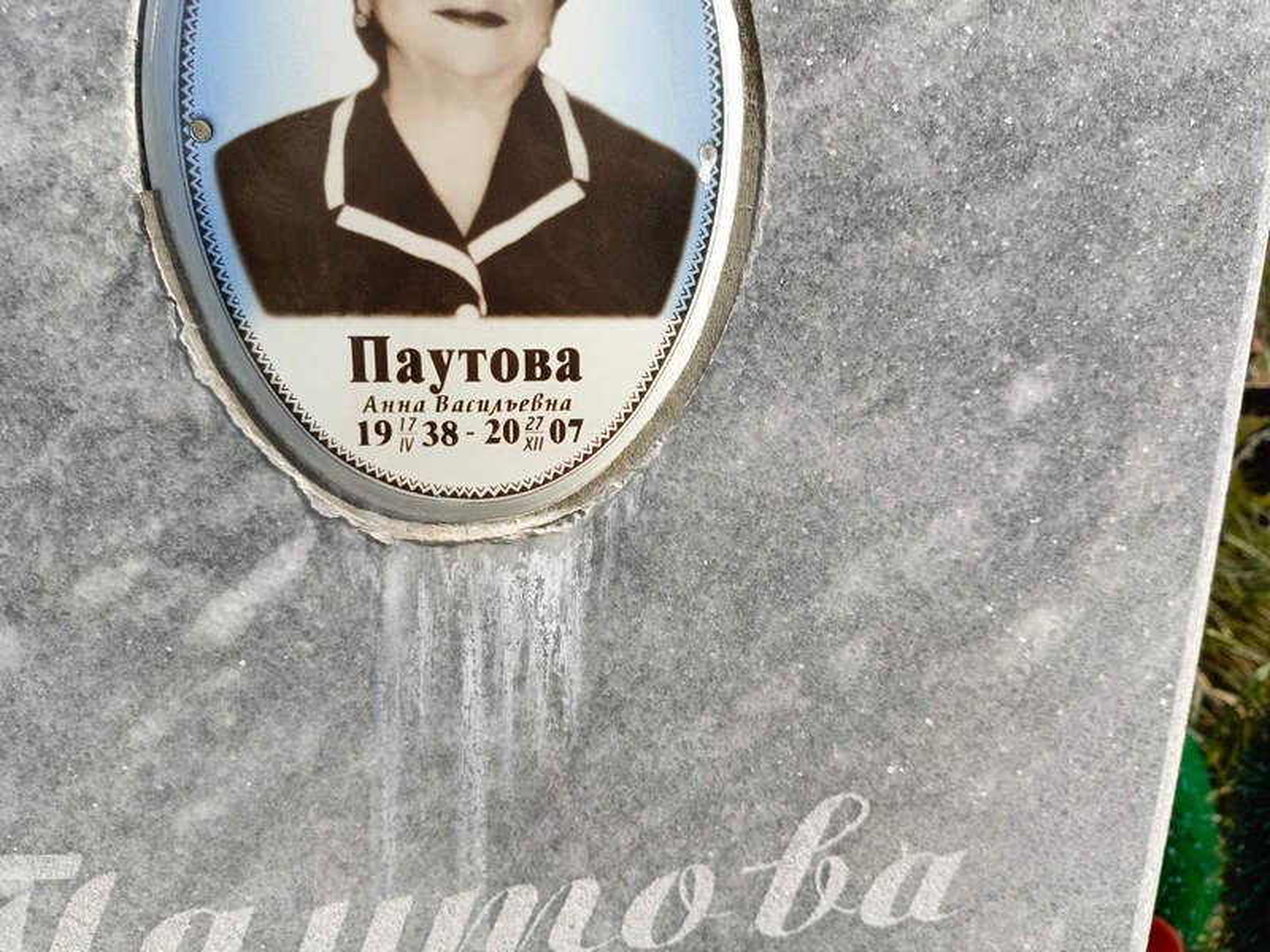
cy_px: 476
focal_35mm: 25
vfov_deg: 54.9
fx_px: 917
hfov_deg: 69.4
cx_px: 635
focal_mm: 4.76
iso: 115
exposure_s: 1/1230
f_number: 1.69
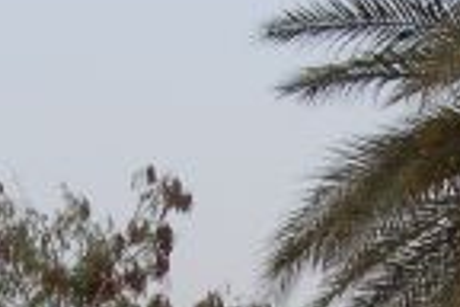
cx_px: 300
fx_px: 1699
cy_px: 429
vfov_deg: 10.1
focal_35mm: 133
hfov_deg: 15.4
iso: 400
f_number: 6.3
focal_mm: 20
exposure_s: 1/160
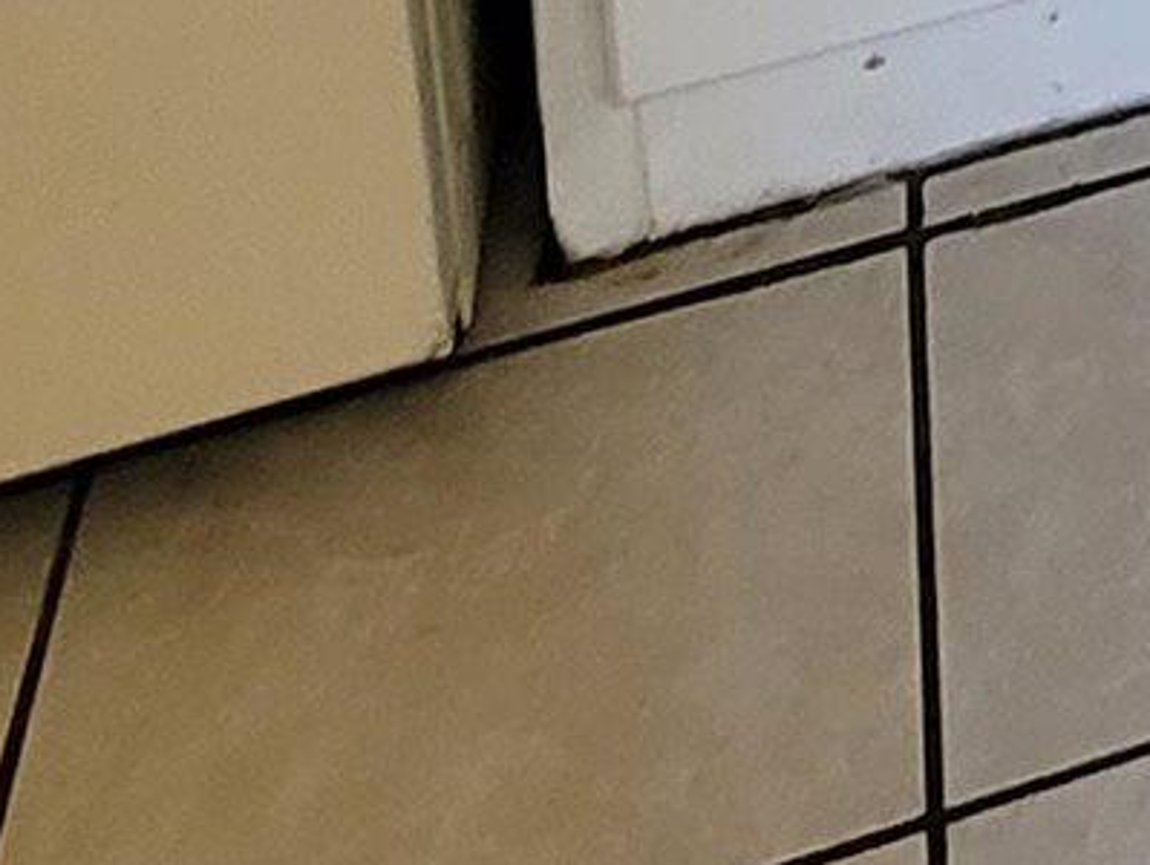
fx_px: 3325
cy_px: -1940
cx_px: 2372
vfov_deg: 9.9
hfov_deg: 15.3
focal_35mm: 100
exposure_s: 1/59
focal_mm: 2.2
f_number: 2.2
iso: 160
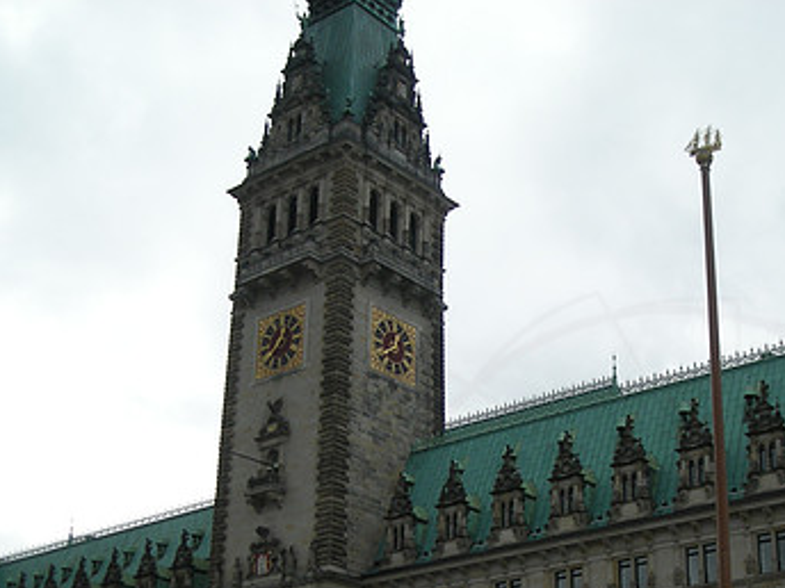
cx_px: 548
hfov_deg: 32.3
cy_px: 491
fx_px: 1338
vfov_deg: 24.3
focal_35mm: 59
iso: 50
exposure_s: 1/154
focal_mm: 5.7
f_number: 5.7
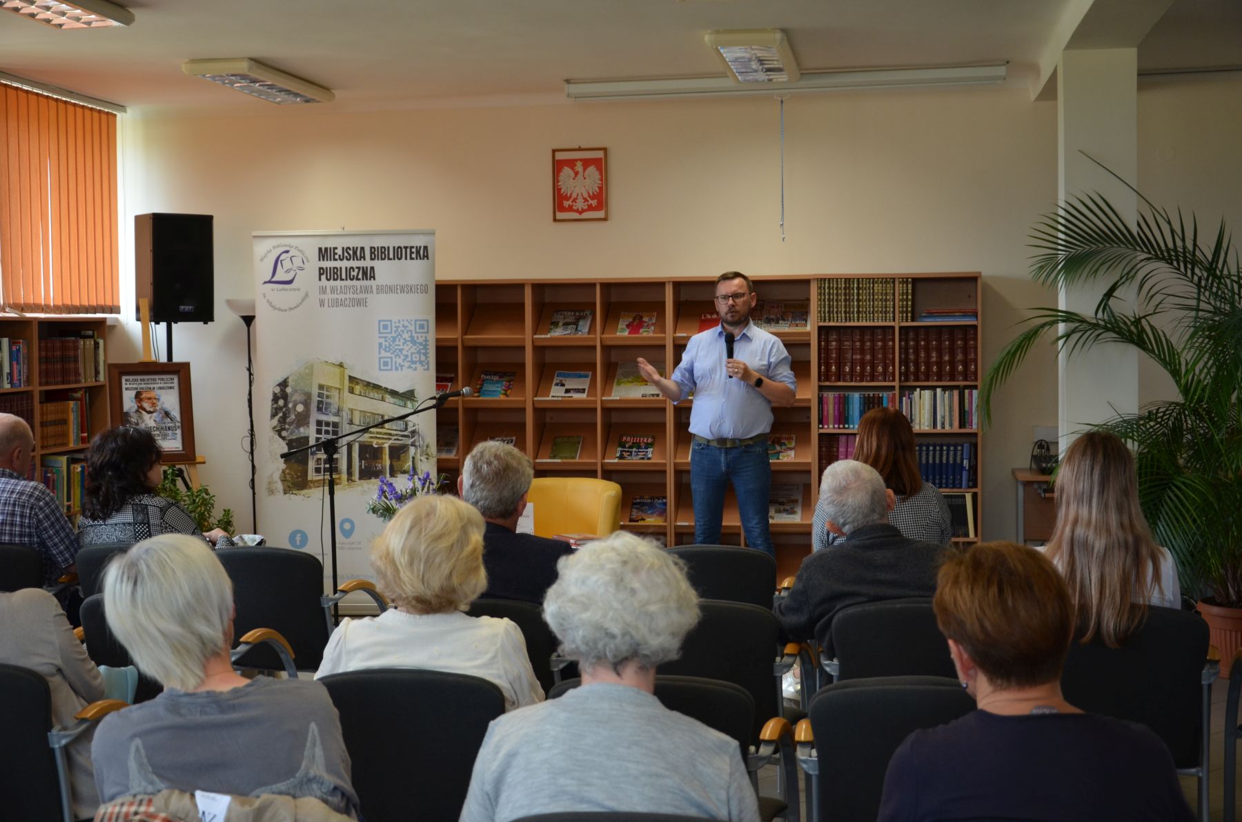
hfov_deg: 41.2
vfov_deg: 27.9
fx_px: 1652
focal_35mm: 48
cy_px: 411
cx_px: 621
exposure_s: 1/60
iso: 560
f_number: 4.2
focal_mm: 32
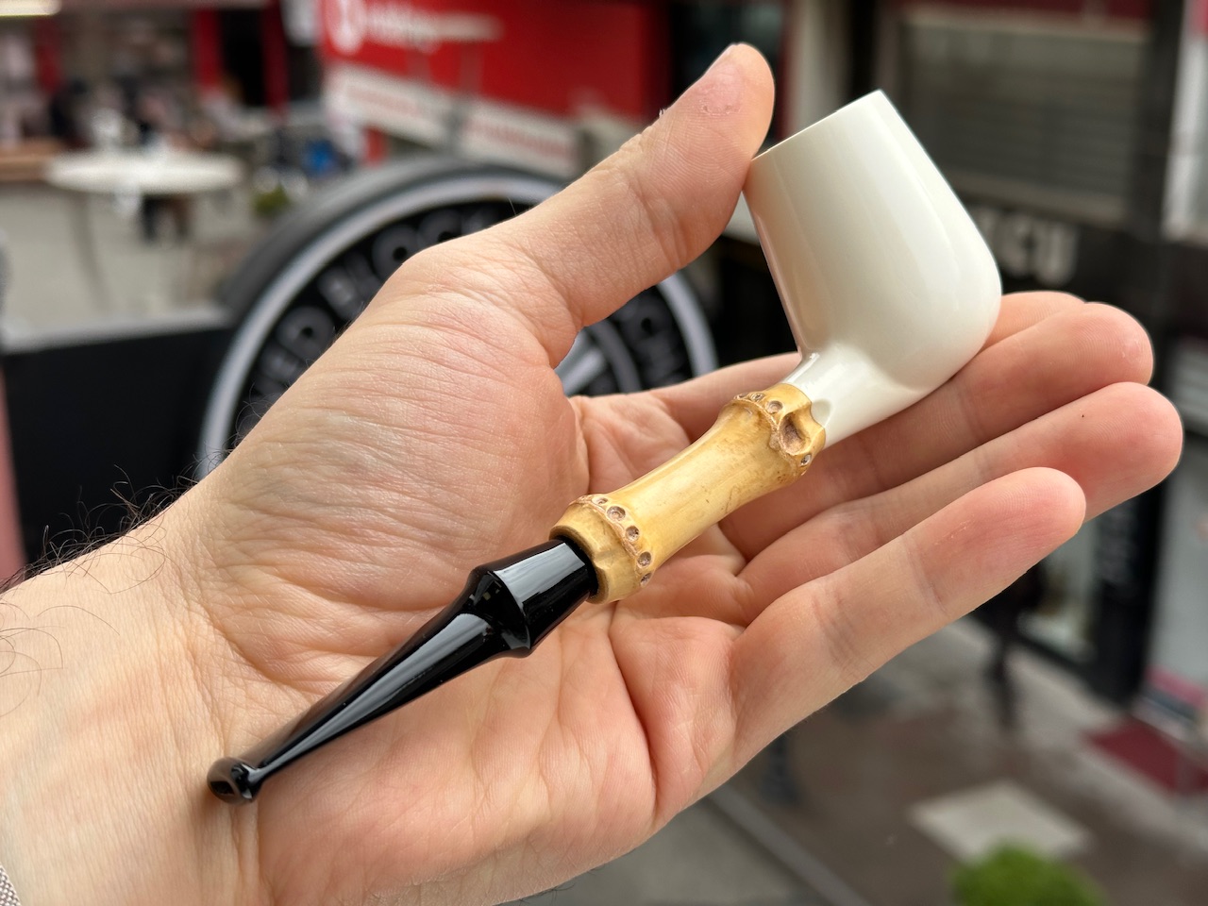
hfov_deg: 39.7
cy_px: 453
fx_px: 1675
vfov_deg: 30.3
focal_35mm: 48
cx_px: 604
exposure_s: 1/990
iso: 64
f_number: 1.78
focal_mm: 6.86
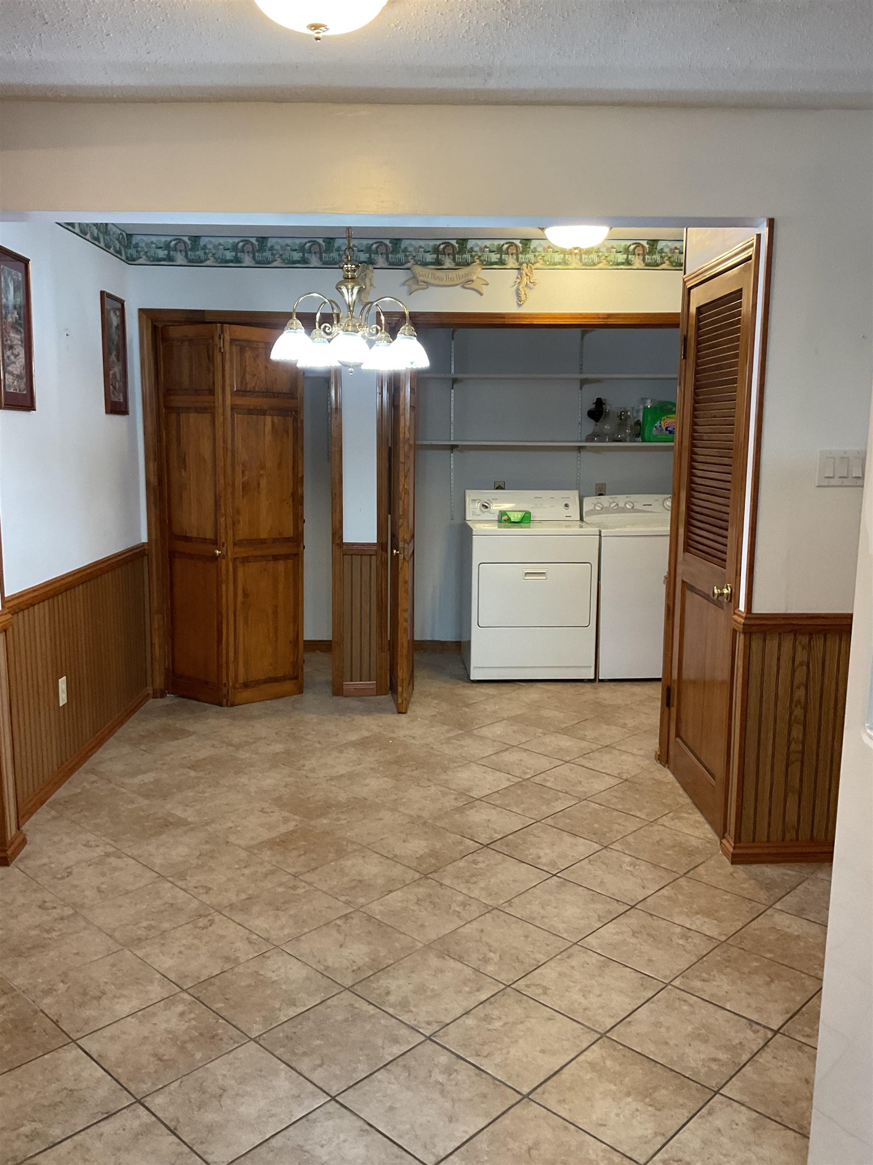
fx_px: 975
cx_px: 436
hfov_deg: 48.2
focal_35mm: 29
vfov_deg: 61.7
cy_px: 582
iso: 125
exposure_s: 1/60
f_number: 1.8
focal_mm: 3
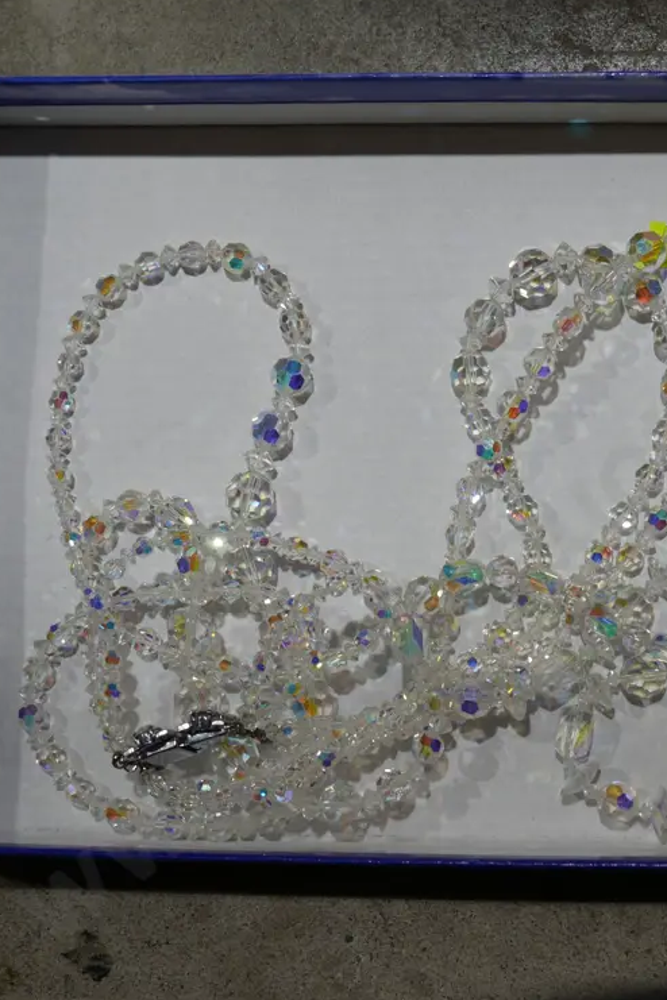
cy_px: 511
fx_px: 1917
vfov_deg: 29.2
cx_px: 585
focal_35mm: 69
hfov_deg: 19.4
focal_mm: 24
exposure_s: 1/80
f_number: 5.2
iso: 200
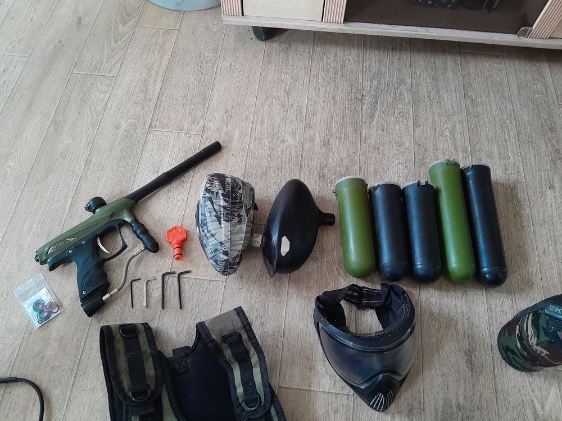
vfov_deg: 53.1
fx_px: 422
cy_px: 210
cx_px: 281
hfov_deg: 67.3
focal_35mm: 26
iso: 500
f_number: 1.8
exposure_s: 1/60
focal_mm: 3.98
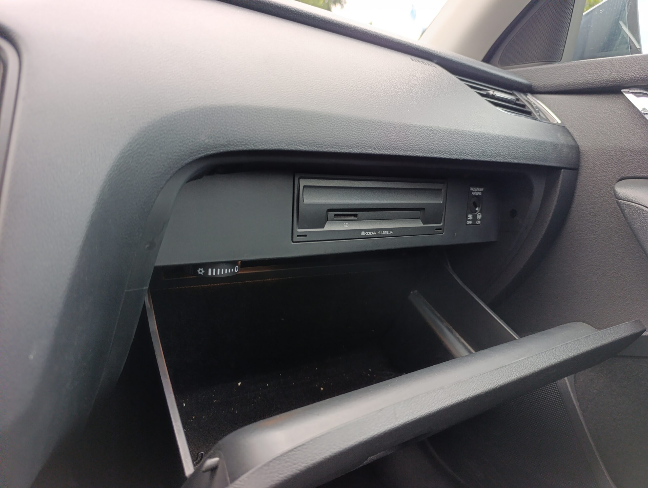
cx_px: 324
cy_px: 244
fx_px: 431
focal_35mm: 23
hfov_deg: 73.8
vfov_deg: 59.0
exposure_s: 1/100
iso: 320
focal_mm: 6.14
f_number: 1.6
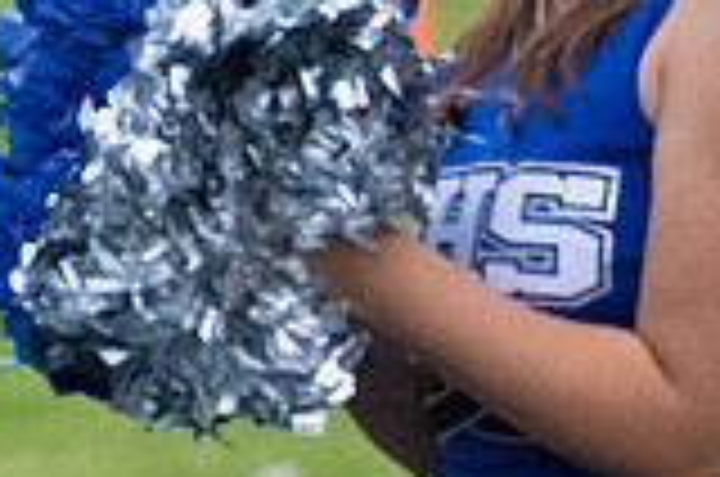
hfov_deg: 1.7
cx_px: -482
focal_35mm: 1199
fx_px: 23932
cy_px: 148
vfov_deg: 1.1
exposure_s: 1/2000
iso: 6400
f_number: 5.6
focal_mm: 220
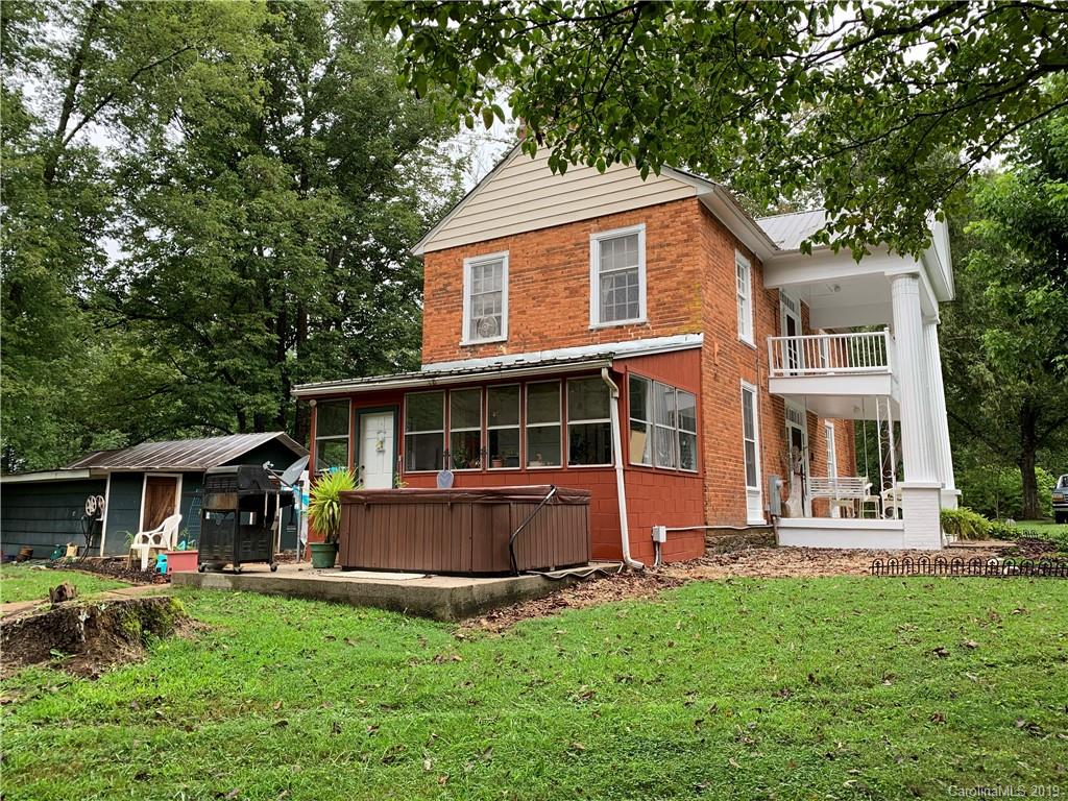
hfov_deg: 67.3
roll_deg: +0.1
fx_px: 802
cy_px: 400
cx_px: 534
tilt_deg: +8.4
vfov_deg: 53.1
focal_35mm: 26
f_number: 1.8
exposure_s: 1/121
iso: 32
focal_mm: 4.25
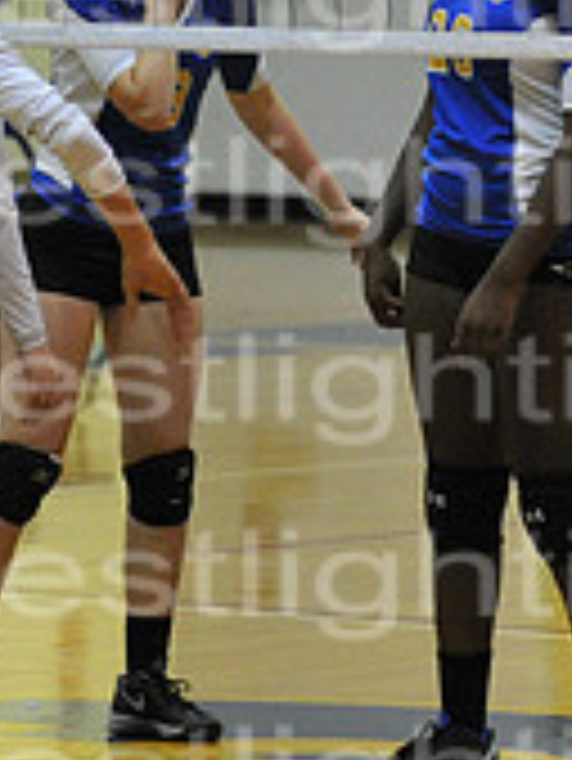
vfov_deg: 4.3
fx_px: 10166
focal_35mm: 462
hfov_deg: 3.2
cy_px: 94
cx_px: 486
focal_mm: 140
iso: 8000
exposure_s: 1/800
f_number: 3.2
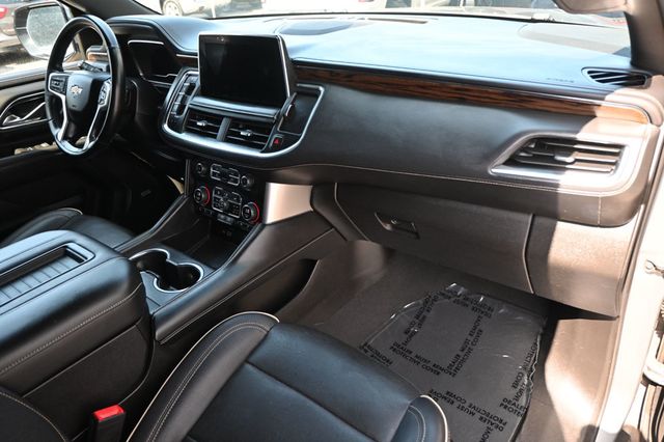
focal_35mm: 26
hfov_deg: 70.5
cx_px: 332
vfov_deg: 50.4
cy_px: 221
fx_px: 470
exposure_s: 1/125
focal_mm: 17
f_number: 3.5
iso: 560
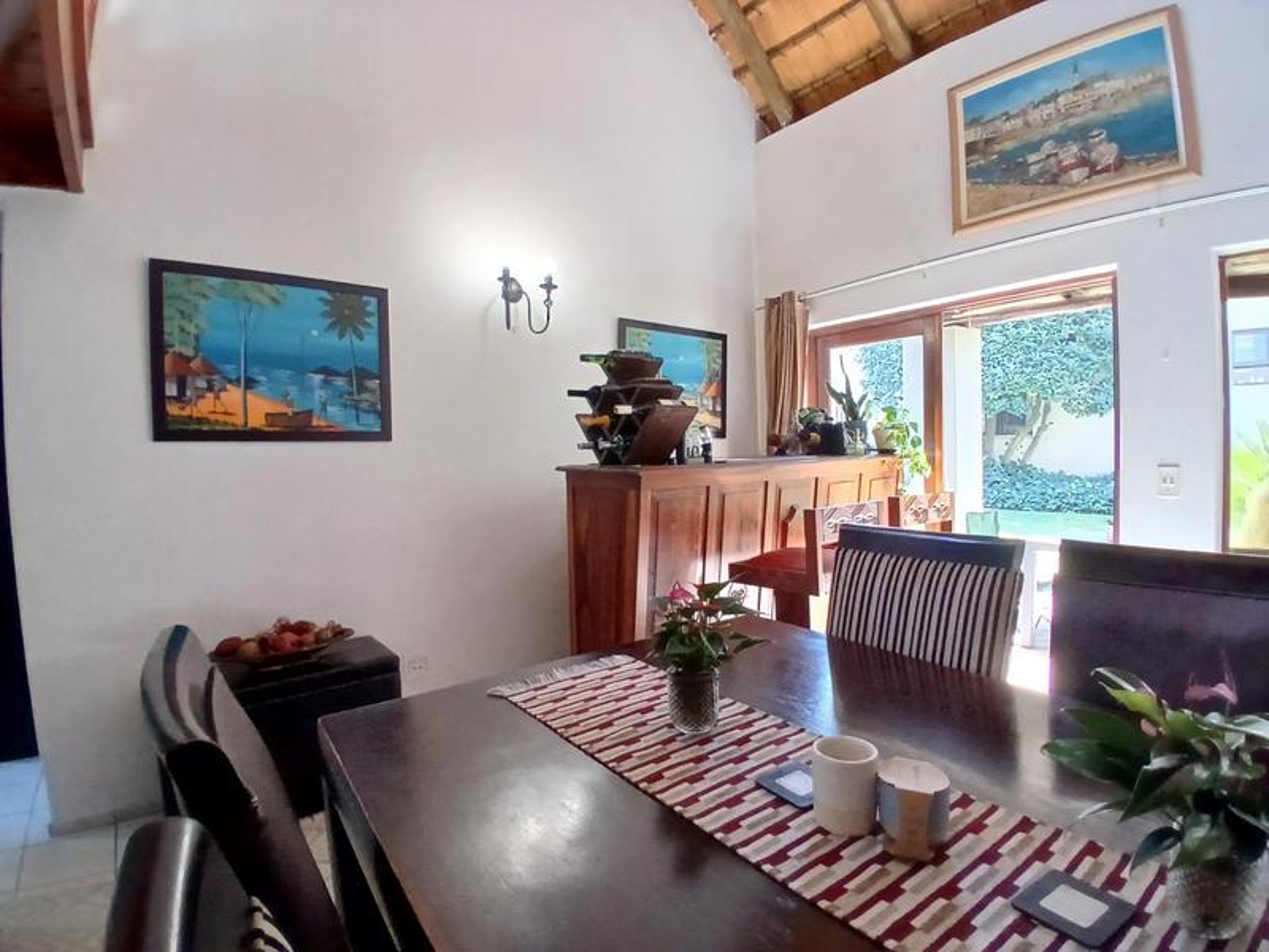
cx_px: 634
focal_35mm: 17
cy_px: 476
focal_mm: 1.4
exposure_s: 1/25
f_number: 2.2
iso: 400
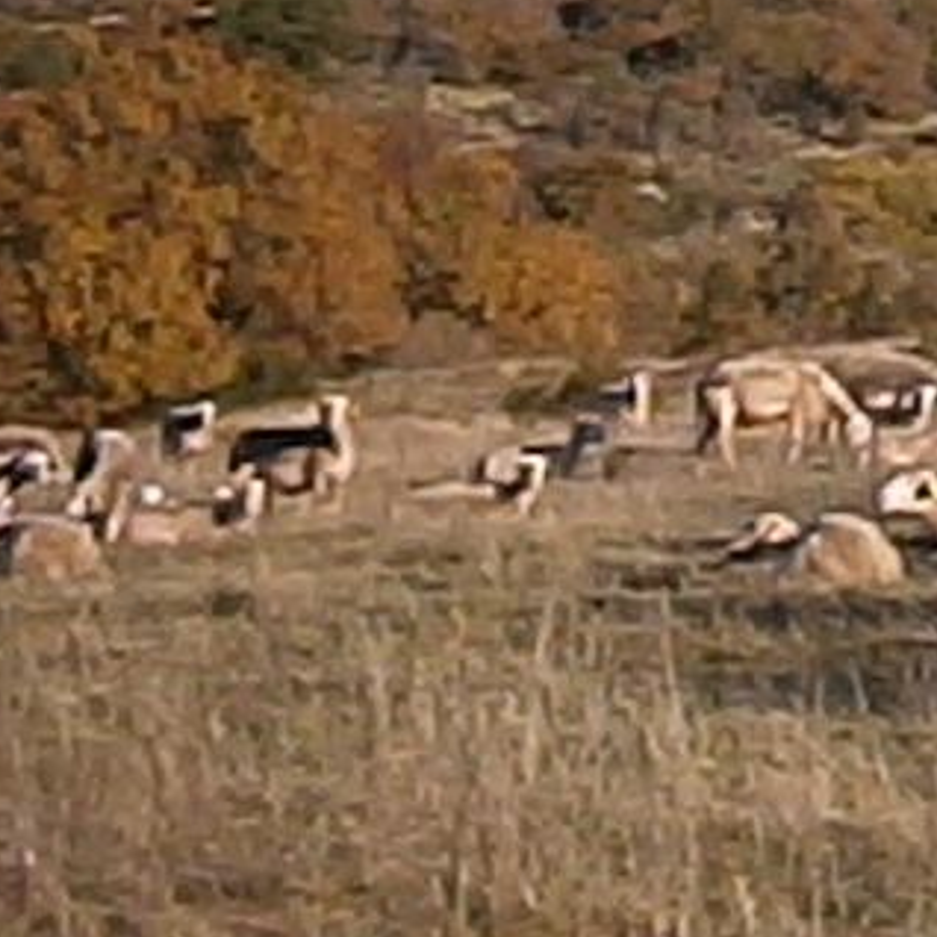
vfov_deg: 11.6
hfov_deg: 10.8
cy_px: 290
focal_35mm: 150
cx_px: 1738
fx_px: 4594
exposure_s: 1/400
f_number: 8.7
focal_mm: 6.4
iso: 320
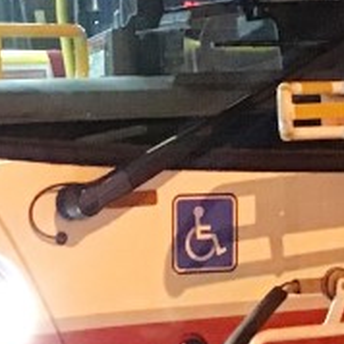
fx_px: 1776
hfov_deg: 11.0
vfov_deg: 11.0
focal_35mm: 158
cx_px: -8
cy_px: 2
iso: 320
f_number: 2.4
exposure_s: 1/15
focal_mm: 3.3
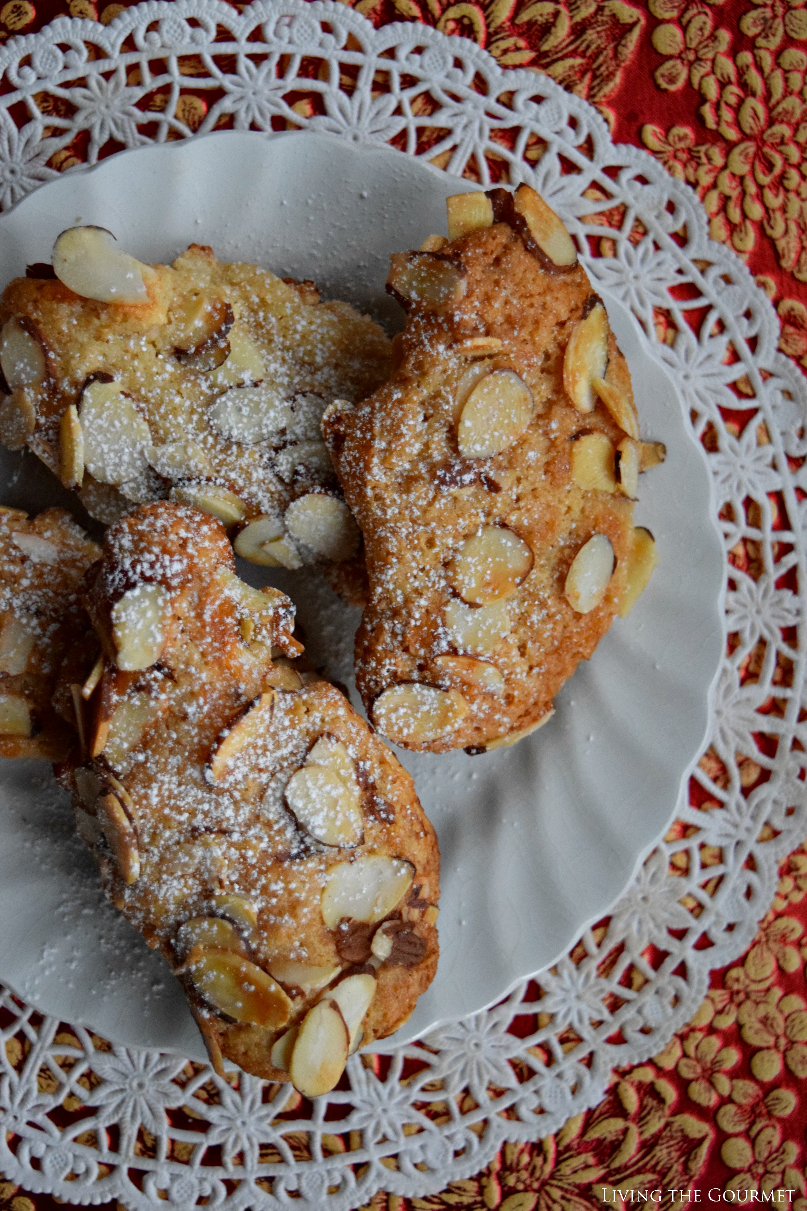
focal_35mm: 52
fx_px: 1765
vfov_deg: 37.9
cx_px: 404
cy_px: 606
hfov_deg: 25.8
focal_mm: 35
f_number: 4.5
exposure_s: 1/200
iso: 3200
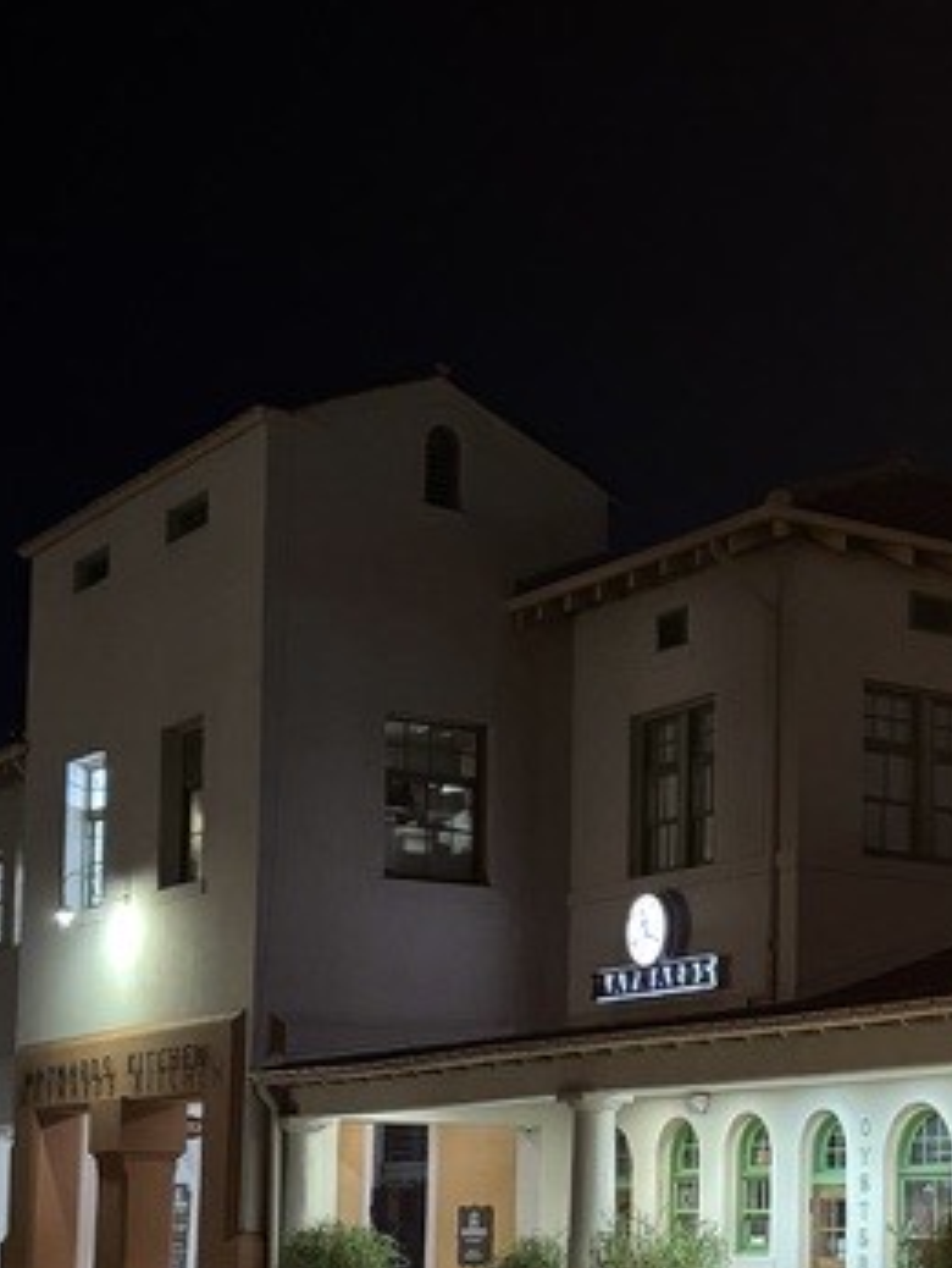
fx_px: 2600
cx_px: 1120
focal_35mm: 71
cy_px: 1033
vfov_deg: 26.8
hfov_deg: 19.6
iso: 1600
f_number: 1.78
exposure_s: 1/24
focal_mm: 6.76
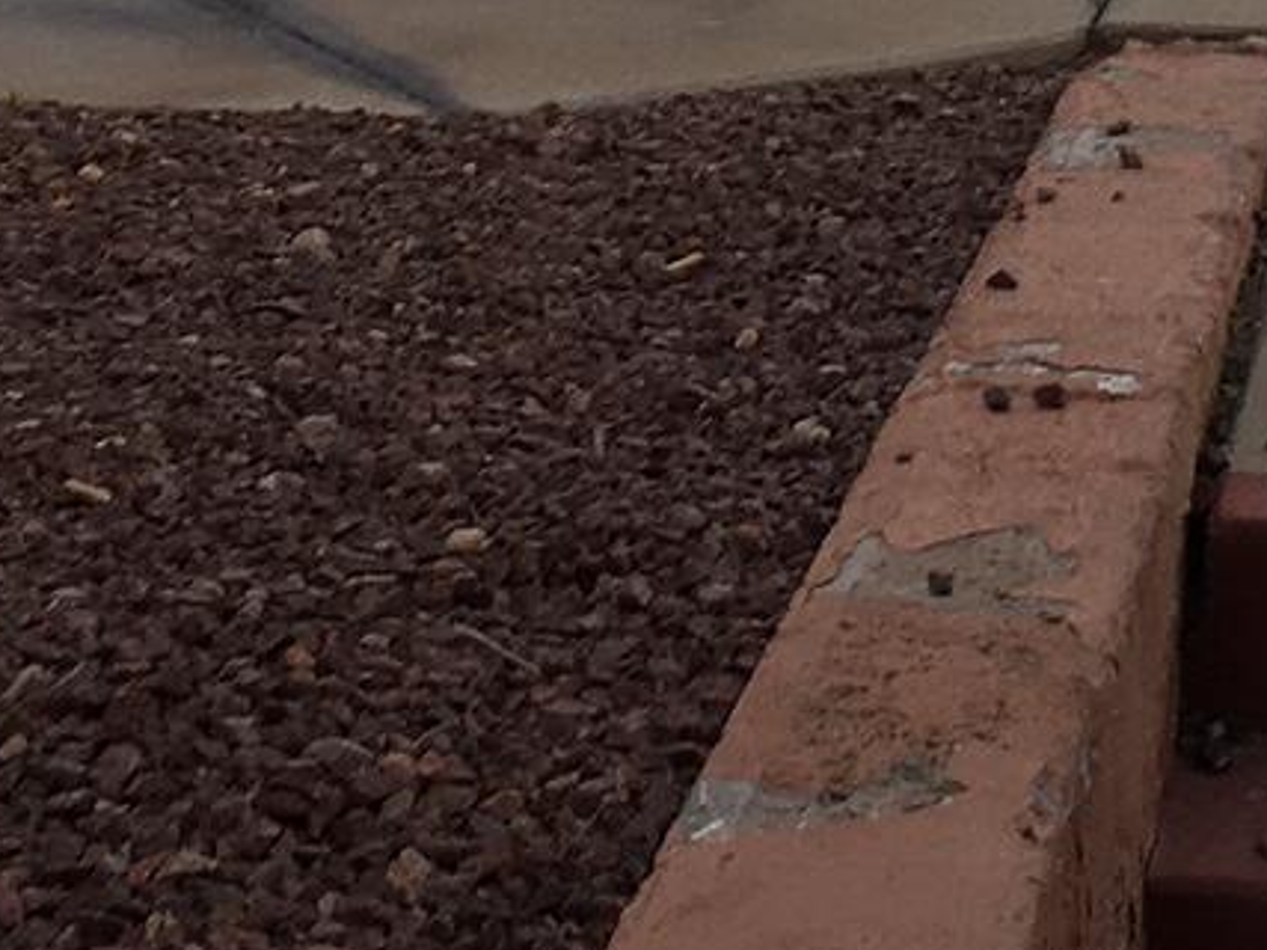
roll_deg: -0.9
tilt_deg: -3.8
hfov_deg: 14.3
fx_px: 5013
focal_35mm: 137
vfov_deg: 10.5
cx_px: 1000
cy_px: -466
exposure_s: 1/60
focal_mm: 4.15
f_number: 2.2
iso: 25
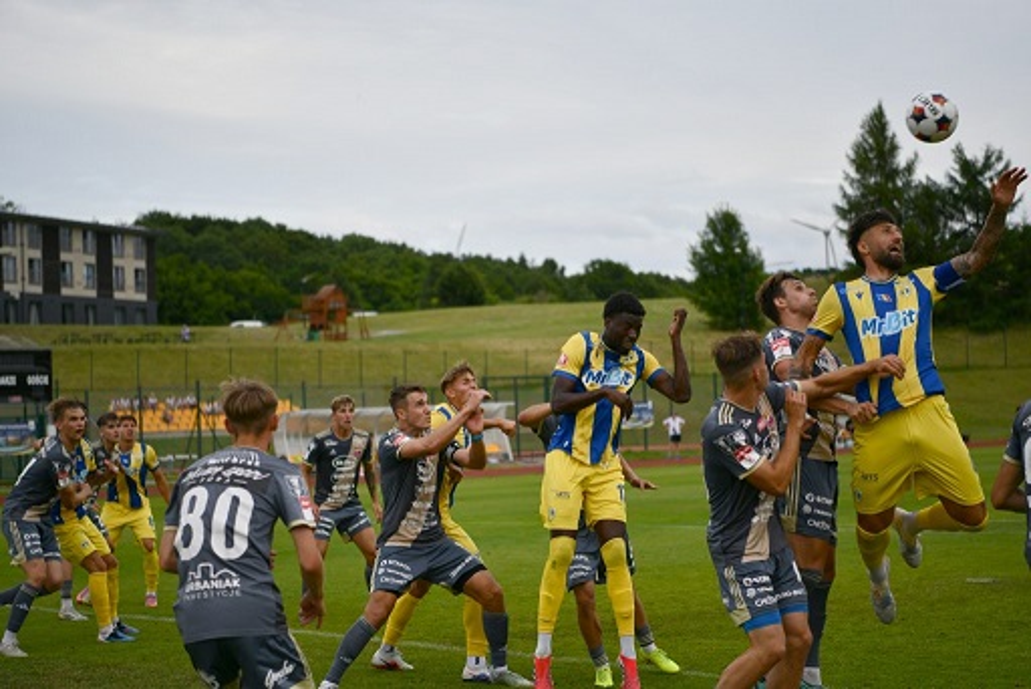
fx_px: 2006
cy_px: 344
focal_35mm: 70
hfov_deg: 28.8
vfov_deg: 19.5
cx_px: 516
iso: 160
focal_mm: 70
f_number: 2.8
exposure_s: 1/1600
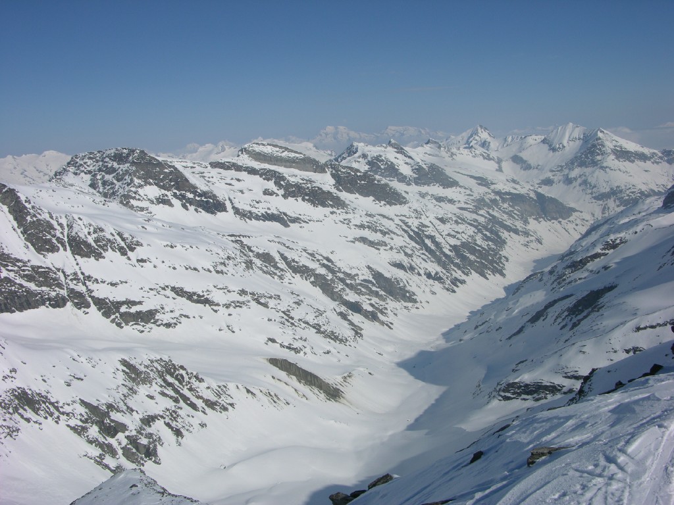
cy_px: 252
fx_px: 681
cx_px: 337
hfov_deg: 52.6
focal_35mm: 35
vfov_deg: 40.7
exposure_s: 1/535
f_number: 8
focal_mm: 8.9
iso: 50
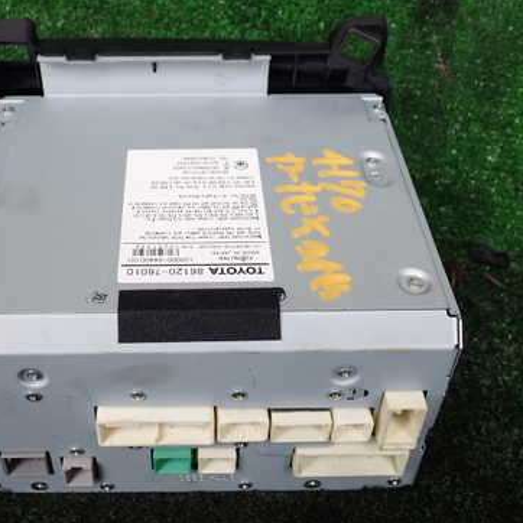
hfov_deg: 38.1
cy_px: 251
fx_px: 752
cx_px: 196
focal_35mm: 44
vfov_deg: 38.3
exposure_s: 1/80
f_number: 3.2
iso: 100
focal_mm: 5.4
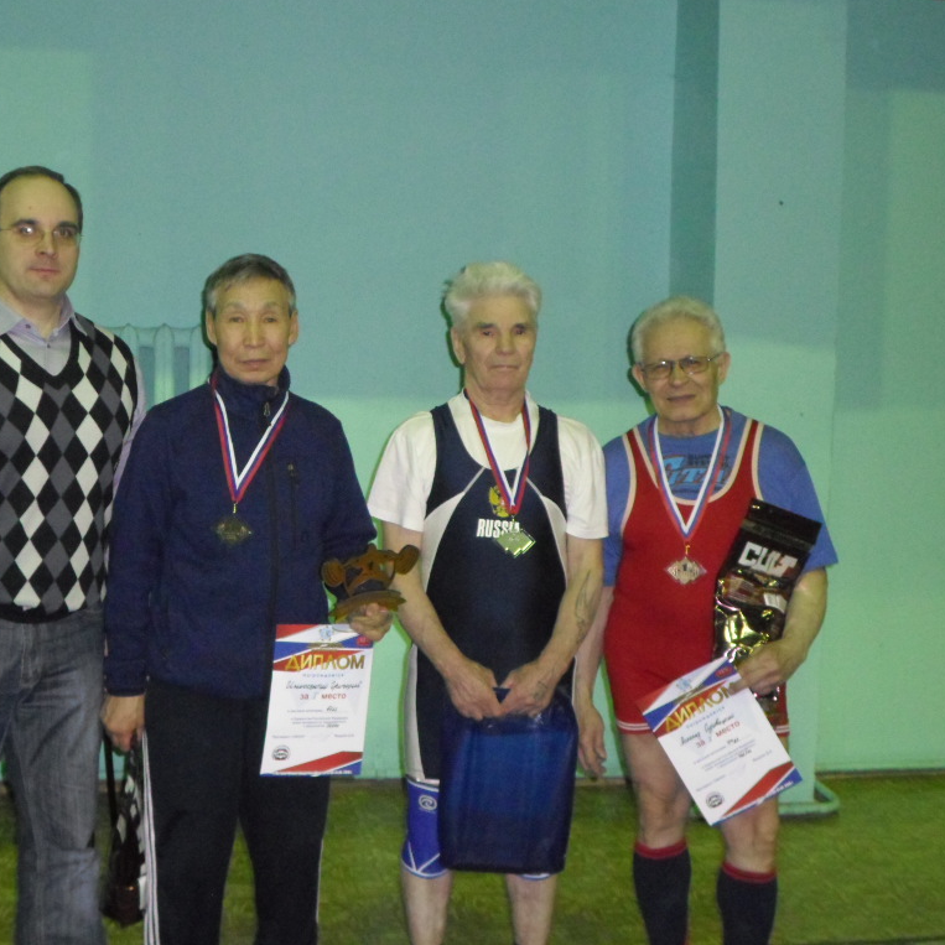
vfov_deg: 33.4
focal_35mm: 51
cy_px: 471
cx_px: 318
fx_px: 1575
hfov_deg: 33.1
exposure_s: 1/45
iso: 480
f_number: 3.2
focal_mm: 7.8
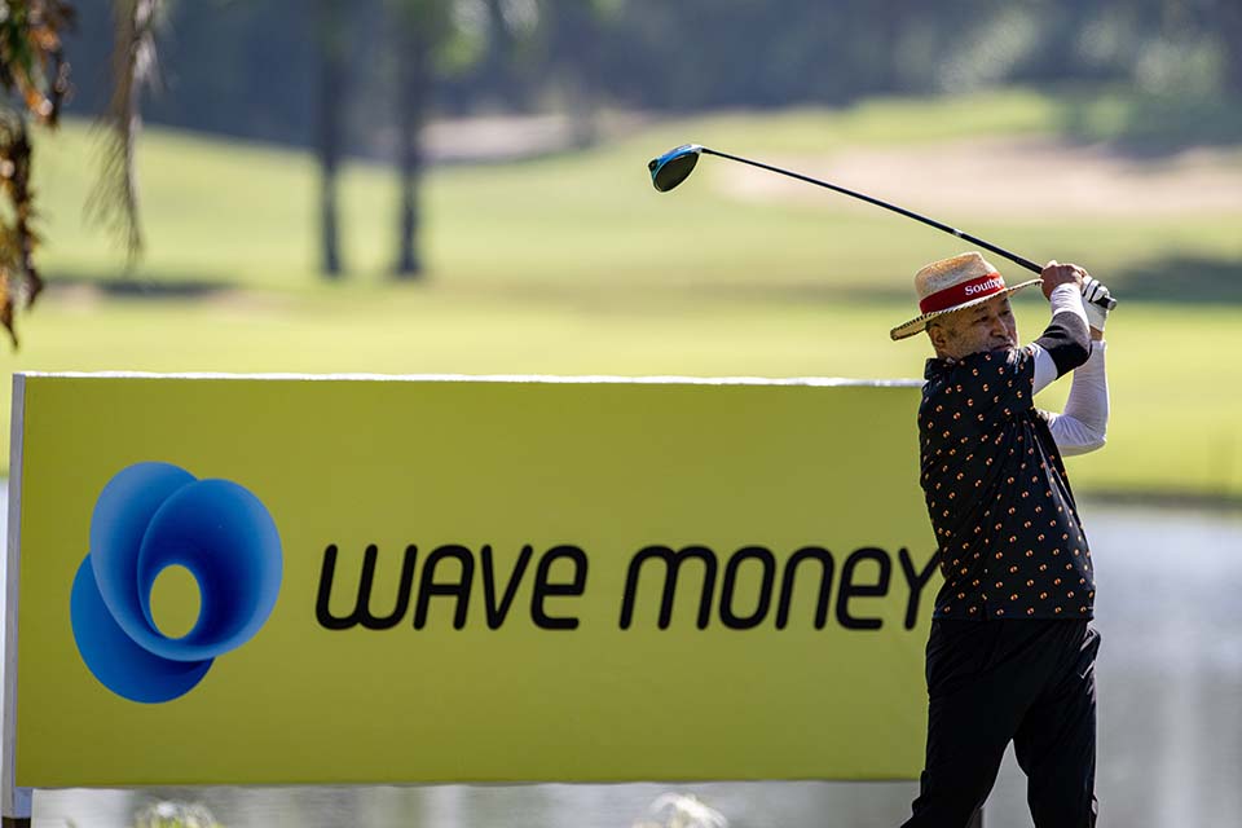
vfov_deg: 3.4
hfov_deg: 5.2
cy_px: 414
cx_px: 621
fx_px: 13799
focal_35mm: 400
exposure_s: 1/2500
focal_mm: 400
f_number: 4.5
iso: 640
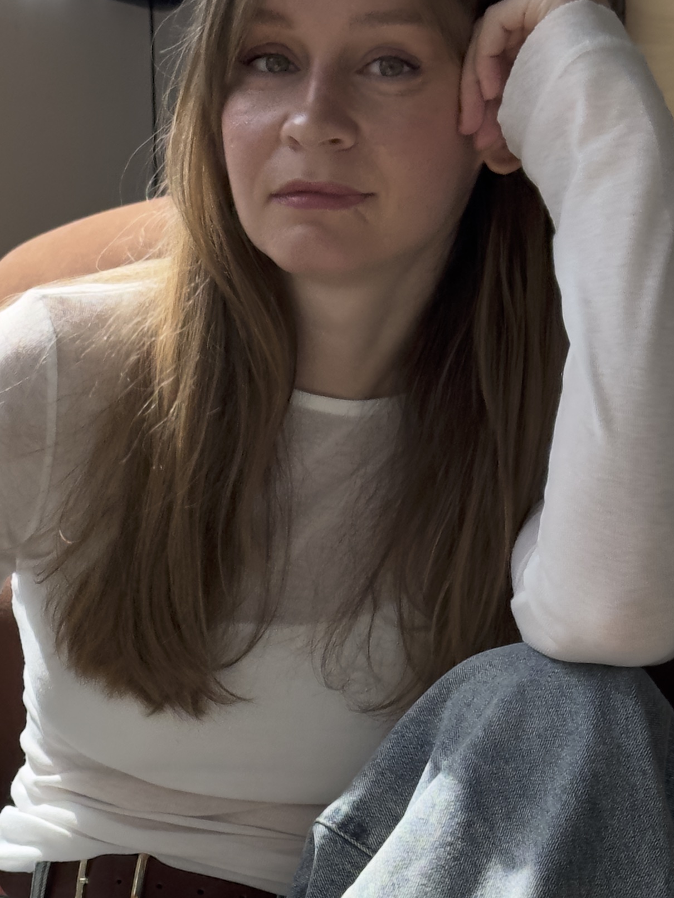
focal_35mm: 120
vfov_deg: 16.2
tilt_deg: -5.6
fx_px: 3115
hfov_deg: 12.3
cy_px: 797
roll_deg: -0.2
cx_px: 58
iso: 64
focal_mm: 6.86
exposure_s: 1/1848
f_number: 1.78
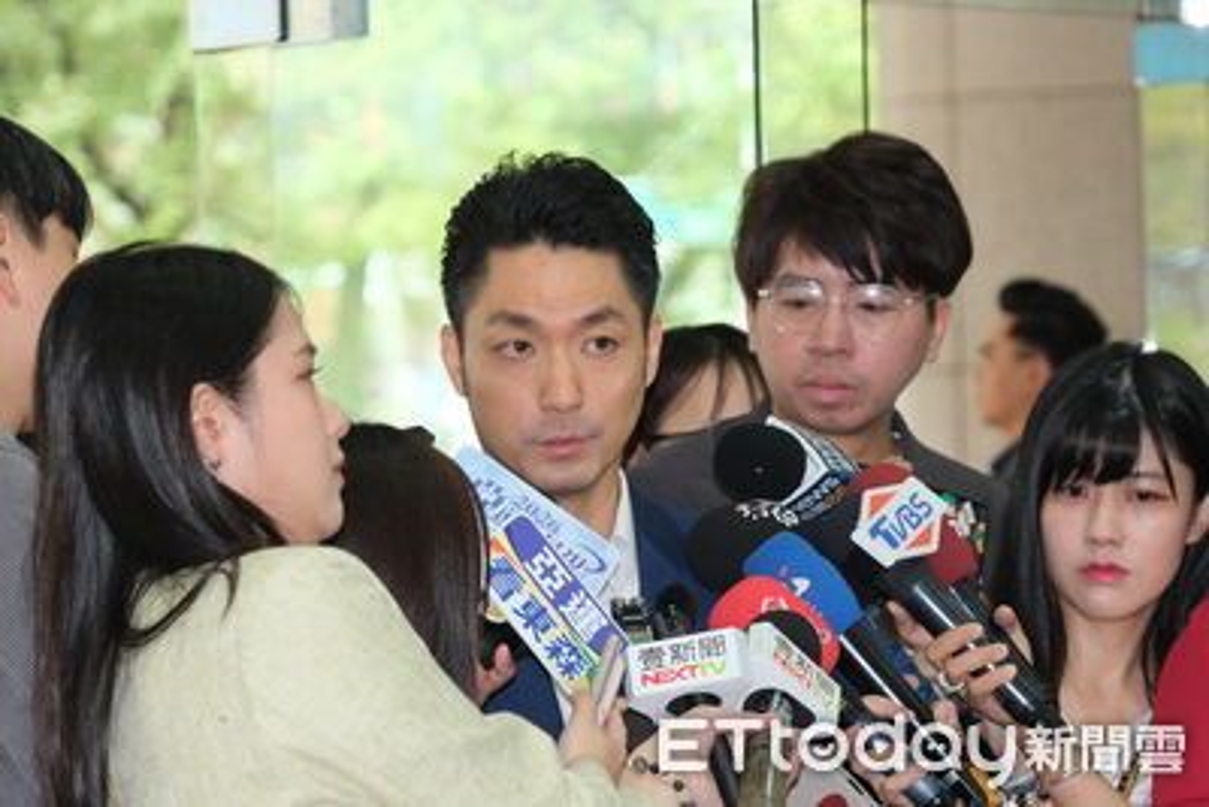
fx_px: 2788
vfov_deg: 16.5
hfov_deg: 24.5
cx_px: 604
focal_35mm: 83
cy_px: 404
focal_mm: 55
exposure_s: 1/160
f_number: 2.8
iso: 800
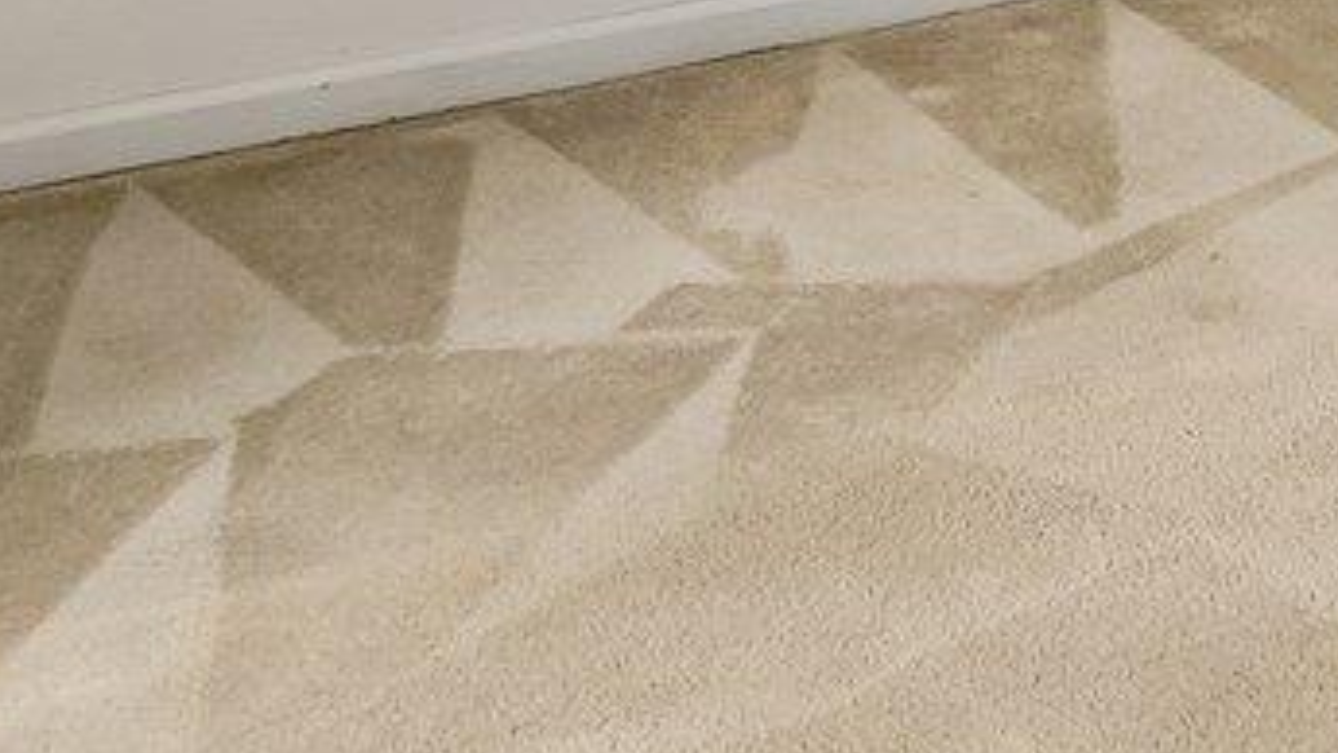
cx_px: 2009
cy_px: -844
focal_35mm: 87
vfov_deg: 12.1
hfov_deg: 20.8
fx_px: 3086
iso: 400
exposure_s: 1/3.33
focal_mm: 14
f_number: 8
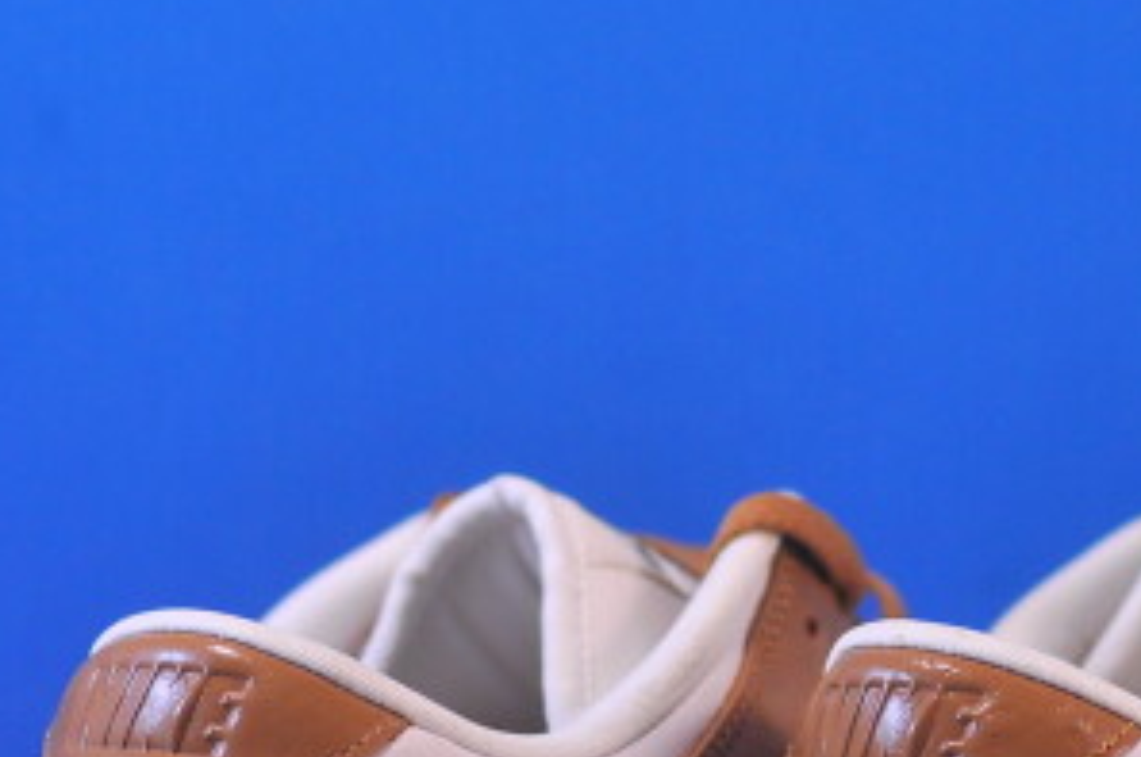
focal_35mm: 202
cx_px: 1010
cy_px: 559
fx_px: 6392
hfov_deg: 10.2
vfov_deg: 6.8
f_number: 2.5
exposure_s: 1/320
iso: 250
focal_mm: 50
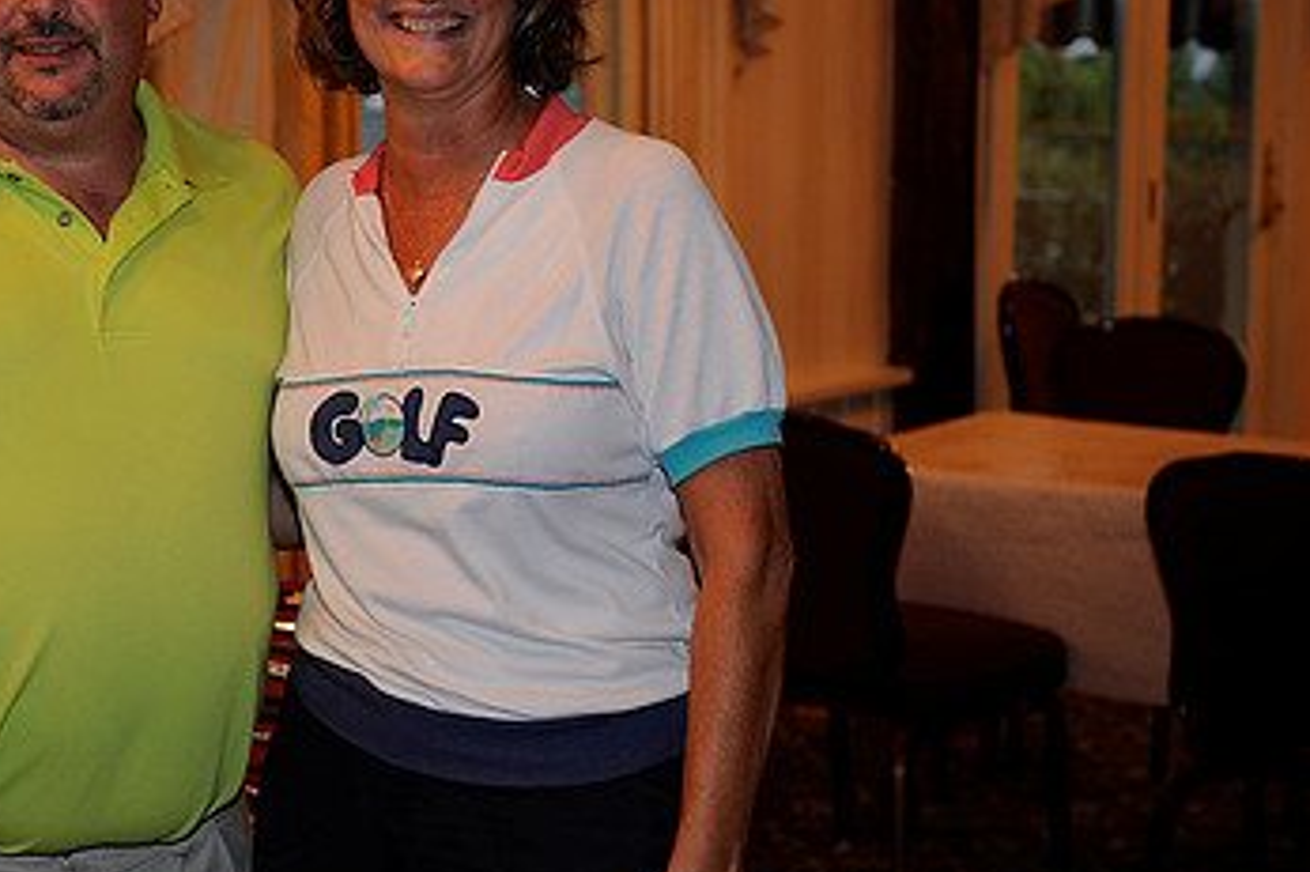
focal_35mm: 87
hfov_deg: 23.0
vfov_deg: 15.7
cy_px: 389
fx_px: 3164
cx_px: 249
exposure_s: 1/50
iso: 400
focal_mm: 52
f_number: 4
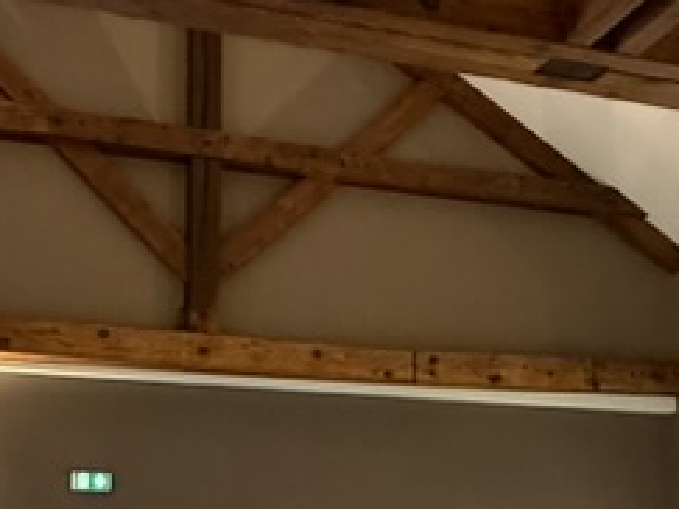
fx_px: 1157
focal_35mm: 59
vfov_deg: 23.9
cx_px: 274
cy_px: 484
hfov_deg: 32.6
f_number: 2.2
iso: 1000
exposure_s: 1/50
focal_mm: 2.22
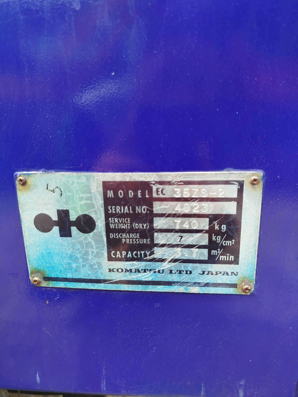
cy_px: 198
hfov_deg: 56.8
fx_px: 275
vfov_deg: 71.6
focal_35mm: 24
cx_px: 149
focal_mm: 5.31
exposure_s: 1/151
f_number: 1.7
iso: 50
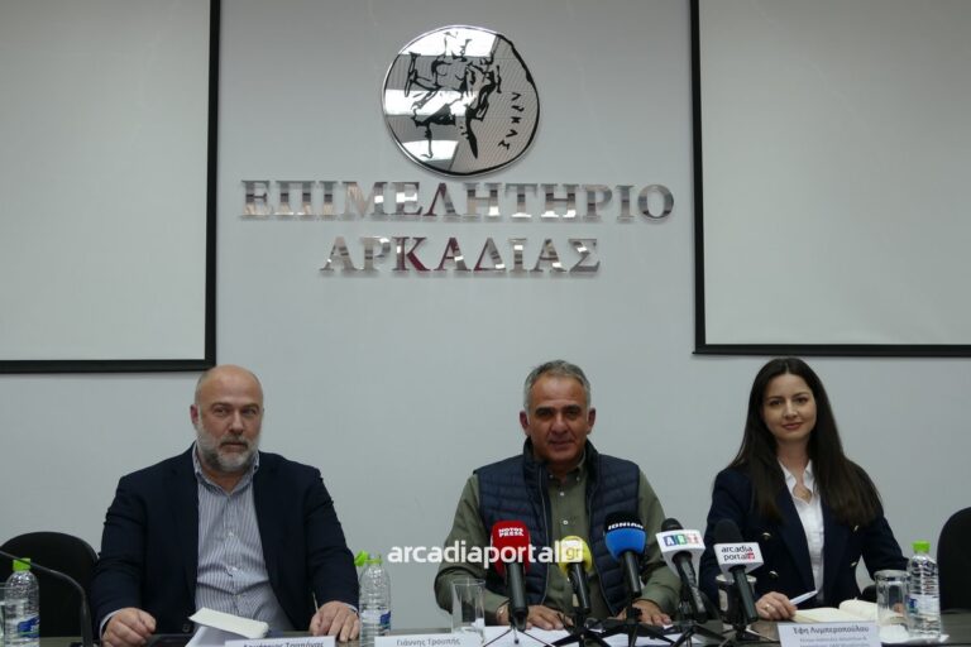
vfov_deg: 33.4
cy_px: 324
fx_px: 1079
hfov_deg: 48.5
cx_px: 486
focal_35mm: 40
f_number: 3.2
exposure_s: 1/60
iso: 200
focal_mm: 14.76
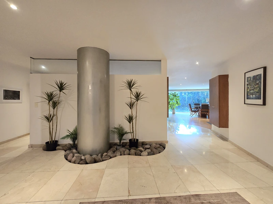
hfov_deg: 106.2
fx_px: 103
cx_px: 136
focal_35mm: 13
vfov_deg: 89.9
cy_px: 102
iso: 640
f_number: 2.2
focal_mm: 2.2
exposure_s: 1/60
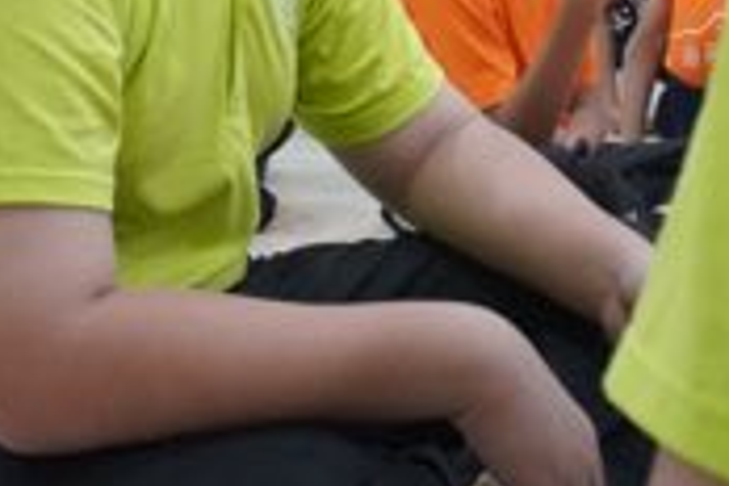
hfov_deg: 21.4
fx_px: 1931
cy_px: -71
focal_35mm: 95
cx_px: 314
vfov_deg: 14.0
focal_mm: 23
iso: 4000
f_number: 4.5
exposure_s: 1/160
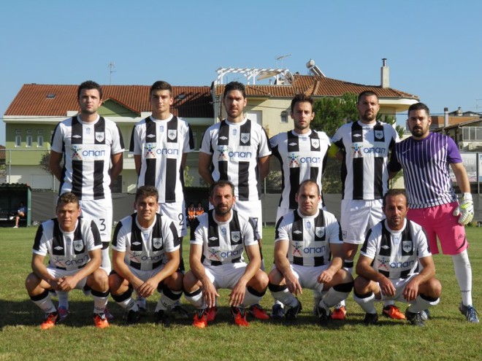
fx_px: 863
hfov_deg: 31.2
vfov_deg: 23.7
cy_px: 180
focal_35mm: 62
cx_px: 241
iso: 50
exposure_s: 1/320
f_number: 6
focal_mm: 11.2
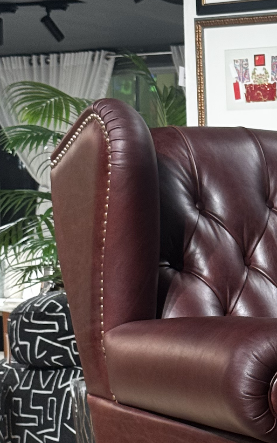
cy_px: 332
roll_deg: -0.1
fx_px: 1656
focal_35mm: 137
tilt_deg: -1.9
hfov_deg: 9.4
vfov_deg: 15.2
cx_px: 374
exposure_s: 1/50
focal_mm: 6.76
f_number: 1.78
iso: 125
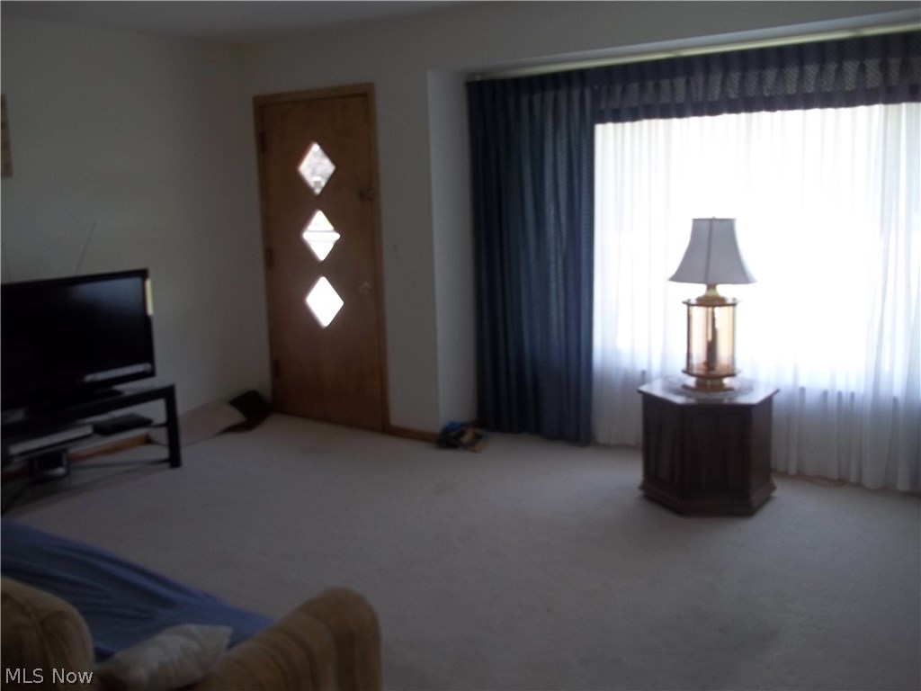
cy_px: 346
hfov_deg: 56.8
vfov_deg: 44.2
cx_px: 460
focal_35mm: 32
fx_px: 851
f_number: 2.9
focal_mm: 5.7
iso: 64
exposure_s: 1/40
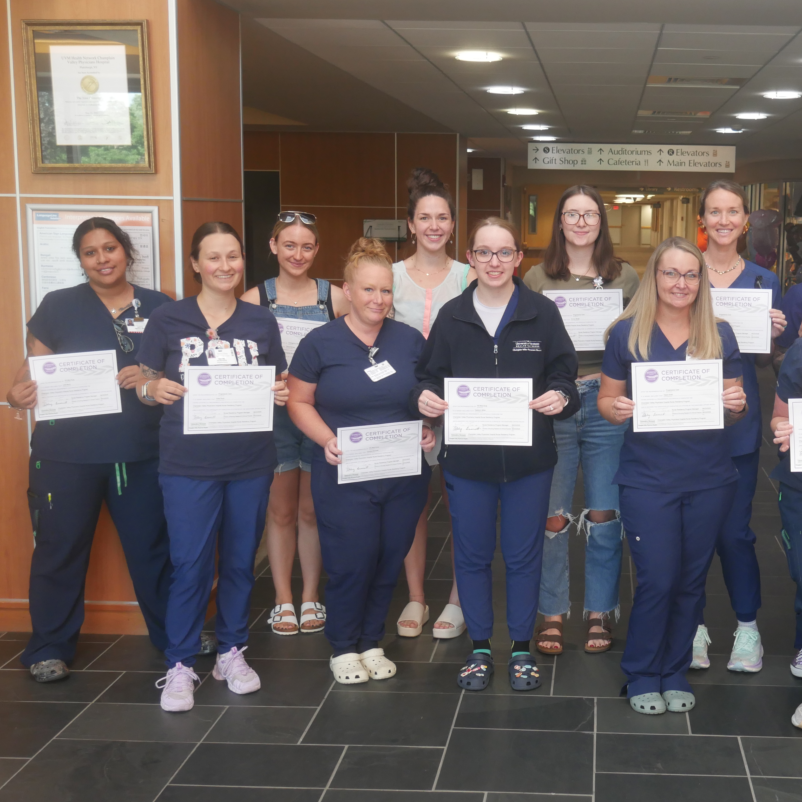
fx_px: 1311
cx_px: 580
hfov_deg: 33.5
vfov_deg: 34.0
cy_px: 411
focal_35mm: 50
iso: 800
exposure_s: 1/60
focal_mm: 19
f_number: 4.1
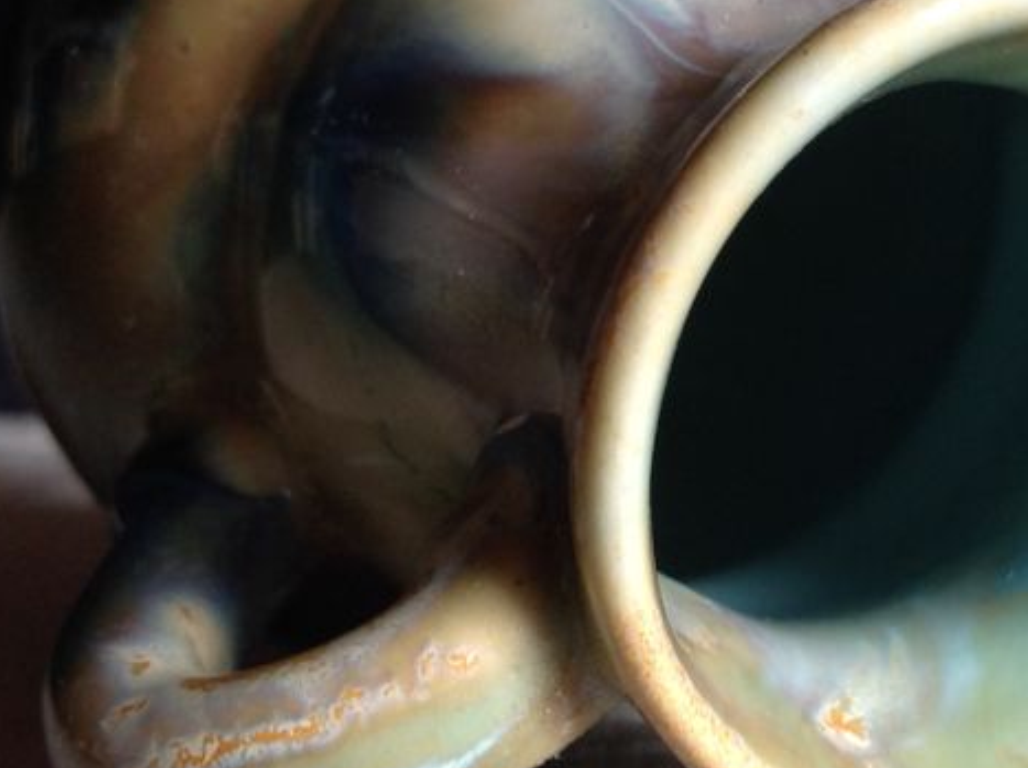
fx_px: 2224
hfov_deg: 25.7
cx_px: 757
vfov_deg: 19.6
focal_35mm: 75
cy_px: 287
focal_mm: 4.28
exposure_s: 1/15
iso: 80
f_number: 2.4
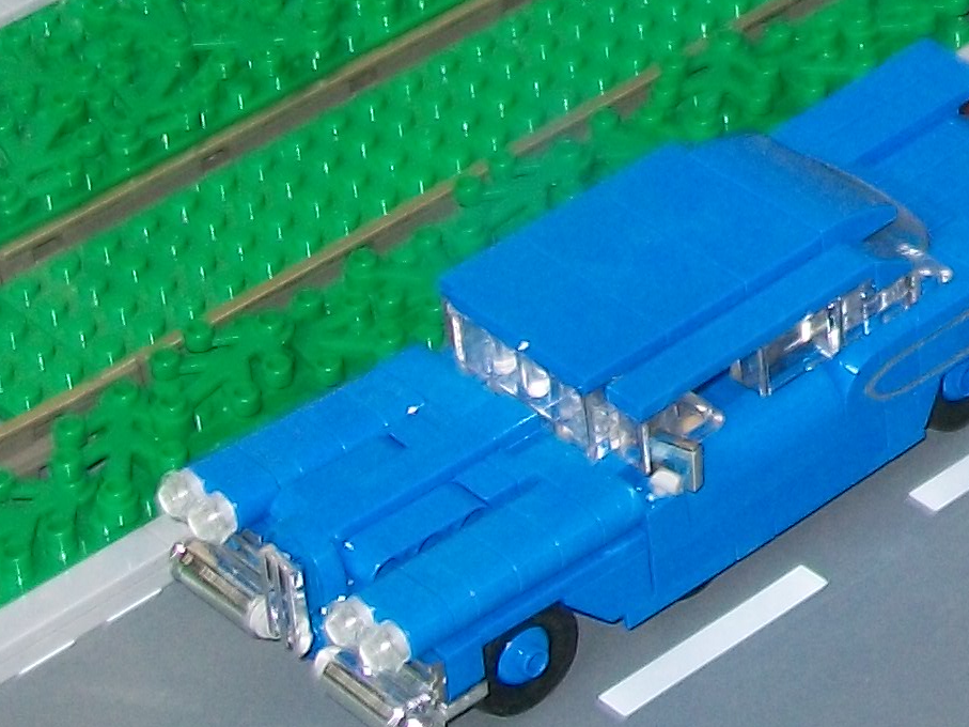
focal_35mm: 162
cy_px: -483
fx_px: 4534
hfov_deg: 11.7
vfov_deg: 8.9
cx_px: 1472
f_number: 3
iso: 80
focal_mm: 7.6
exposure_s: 1/40
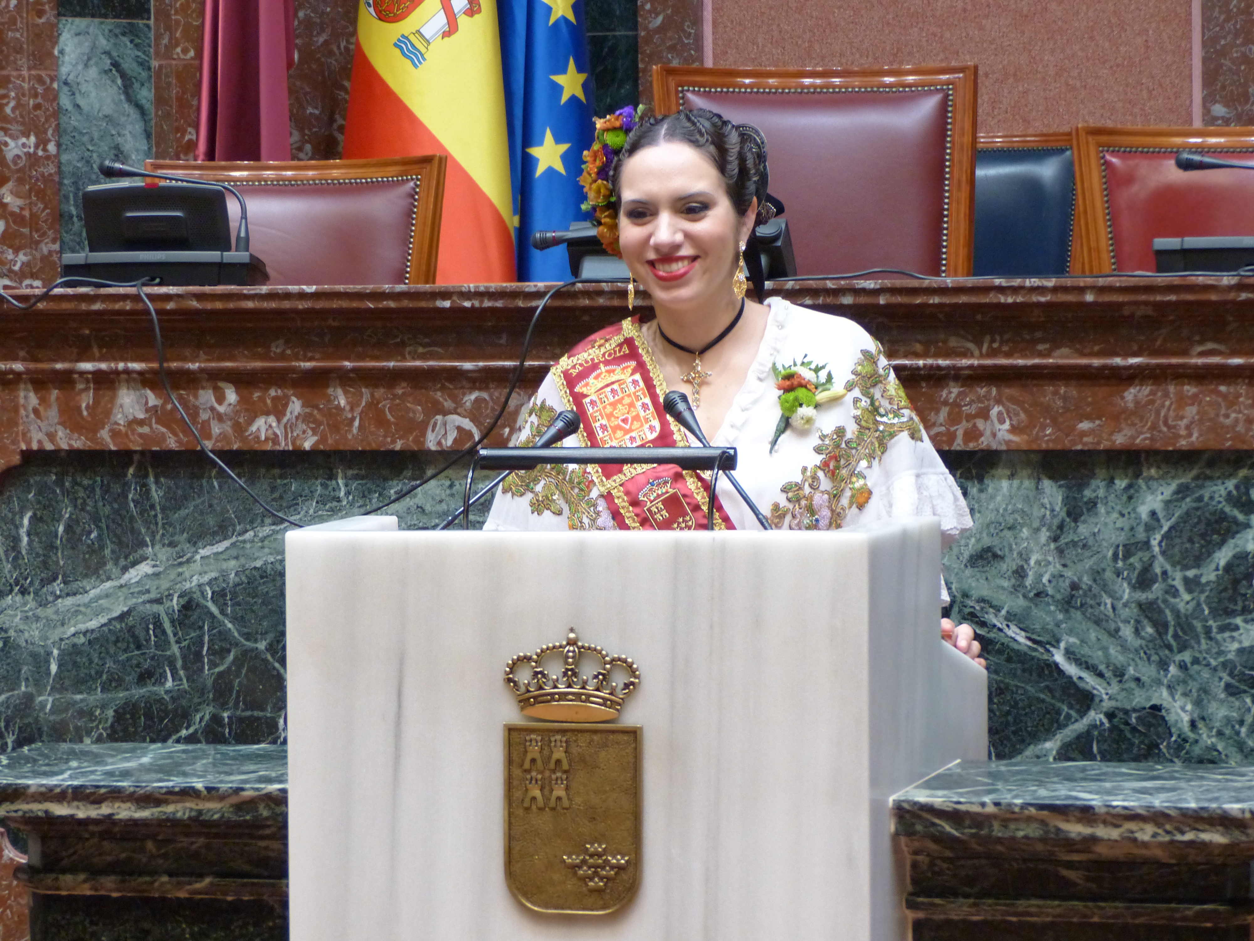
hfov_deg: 19.3
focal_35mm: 102
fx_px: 3695
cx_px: 627
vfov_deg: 14.5
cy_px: 470
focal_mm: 18.3
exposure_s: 1/40
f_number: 2.8
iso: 400
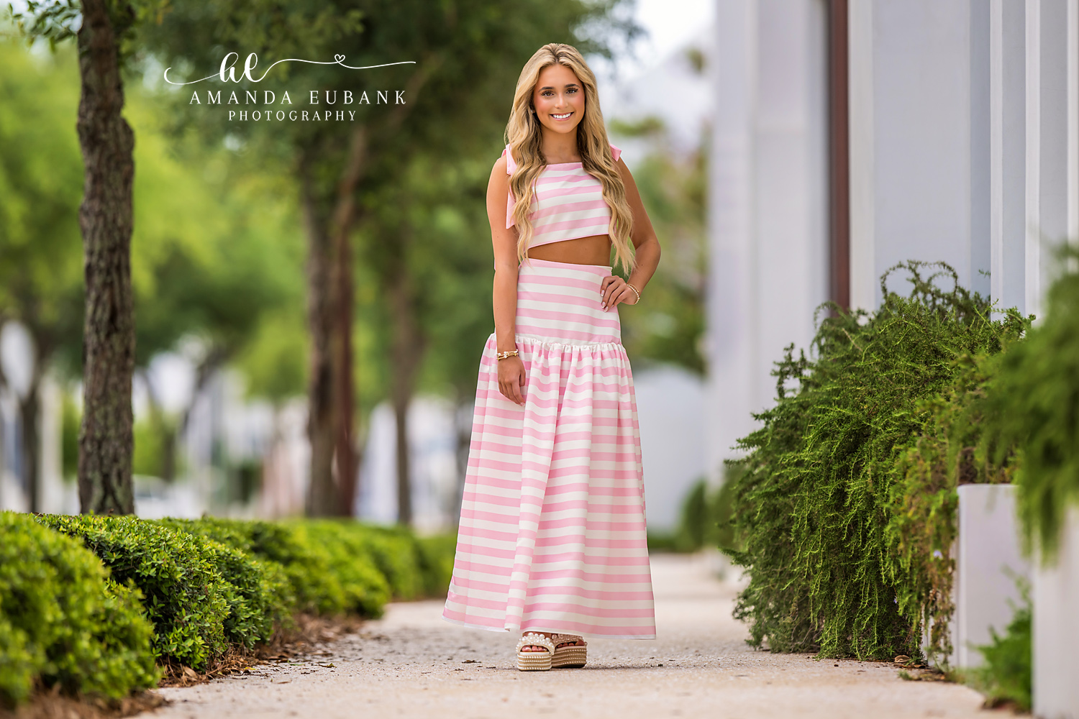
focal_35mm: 200
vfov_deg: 6.9
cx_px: 540
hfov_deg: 10.3
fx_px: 5994
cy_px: 360
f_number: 2.8
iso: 320
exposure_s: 1/1000
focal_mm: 200
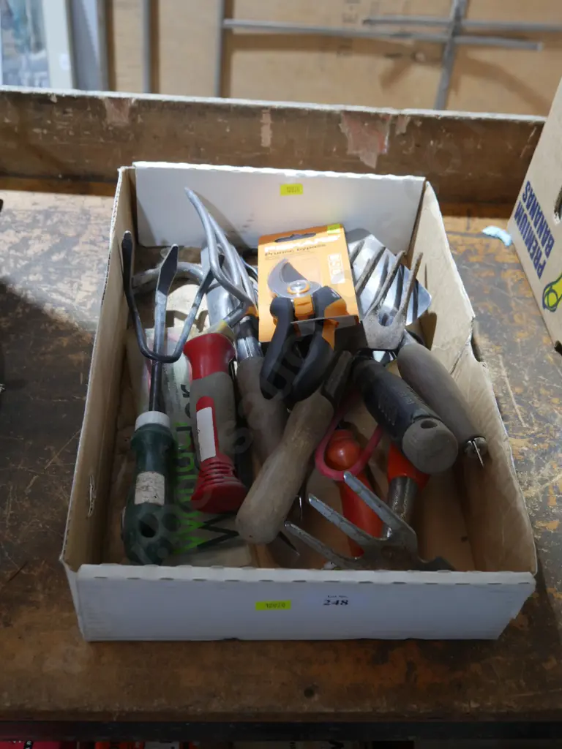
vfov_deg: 46.8
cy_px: 374
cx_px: 281
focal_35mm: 40
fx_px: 866
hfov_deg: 36.0
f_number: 4.4
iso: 800
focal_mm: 20
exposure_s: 1/60
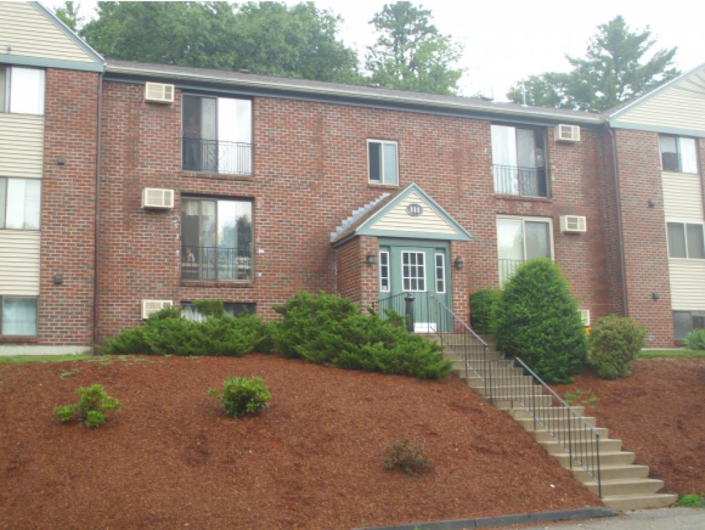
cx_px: 352
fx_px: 1019
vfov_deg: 29.1
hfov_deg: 38.2
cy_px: 265
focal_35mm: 50
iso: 50
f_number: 3.3
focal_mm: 8.4
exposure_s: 1/60
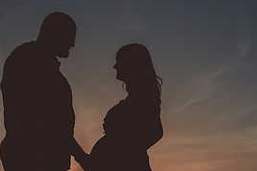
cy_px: 140
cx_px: 194
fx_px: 521
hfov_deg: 27.3
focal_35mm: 73
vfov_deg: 18.5
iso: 100
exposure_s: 1/2000
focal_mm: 32
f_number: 4
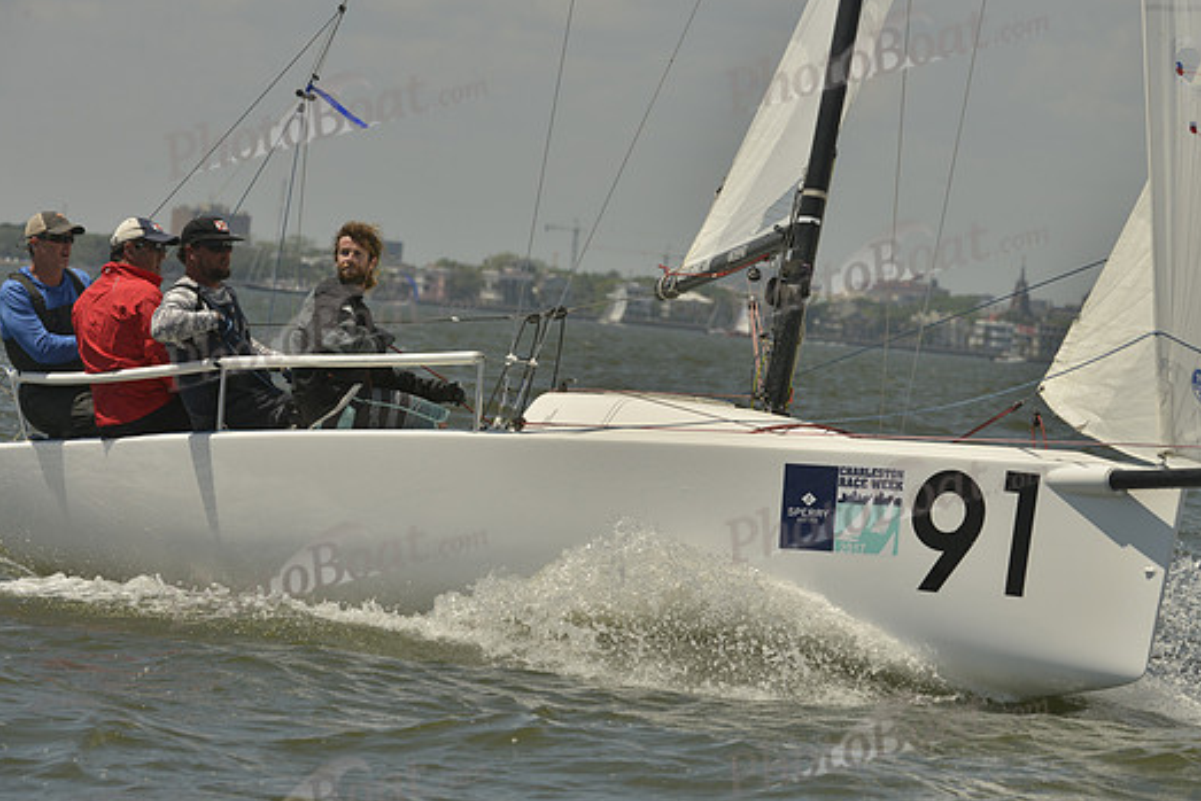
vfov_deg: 6.2
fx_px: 7408
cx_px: 609
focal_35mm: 222
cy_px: 419
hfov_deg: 9.3
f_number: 10
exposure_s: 1/1250
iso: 280
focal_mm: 200
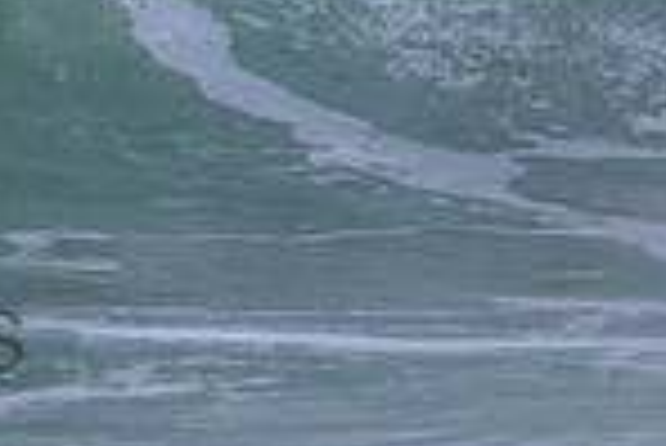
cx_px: -324
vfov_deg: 0.4
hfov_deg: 0.7
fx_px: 58035
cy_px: -417
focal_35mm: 3134
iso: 5600
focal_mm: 800
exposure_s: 1/2000
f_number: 11
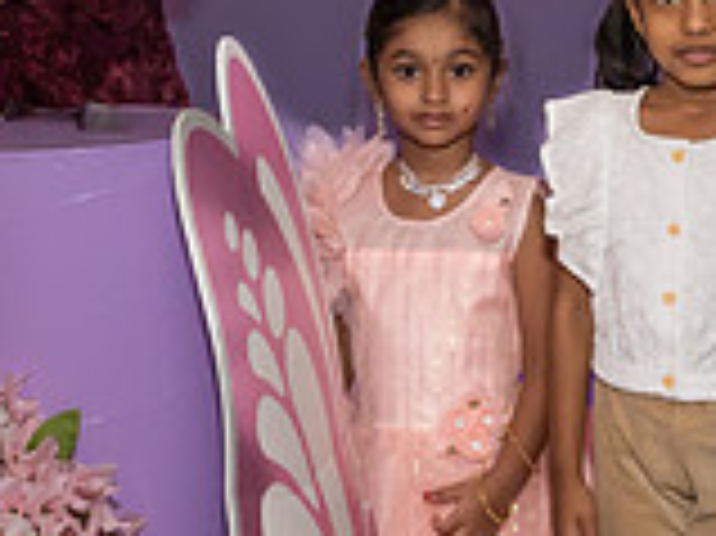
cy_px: 38
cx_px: 121
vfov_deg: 14.6
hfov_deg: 19.4
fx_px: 2067
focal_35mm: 100
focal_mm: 17
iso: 800
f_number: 9
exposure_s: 1/250
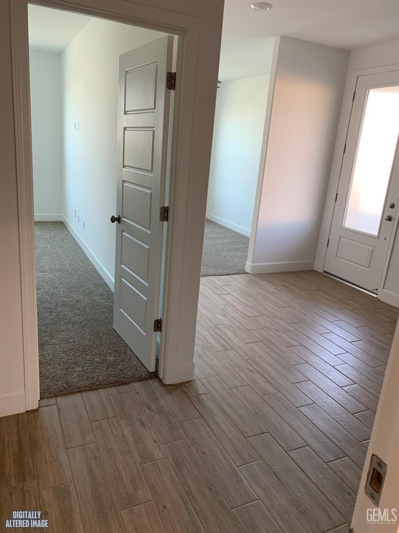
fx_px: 400
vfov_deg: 67.3
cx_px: 200
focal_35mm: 26
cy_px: 266
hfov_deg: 53.1
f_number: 1.8
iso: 80
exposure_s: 1/60
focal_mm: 4.25
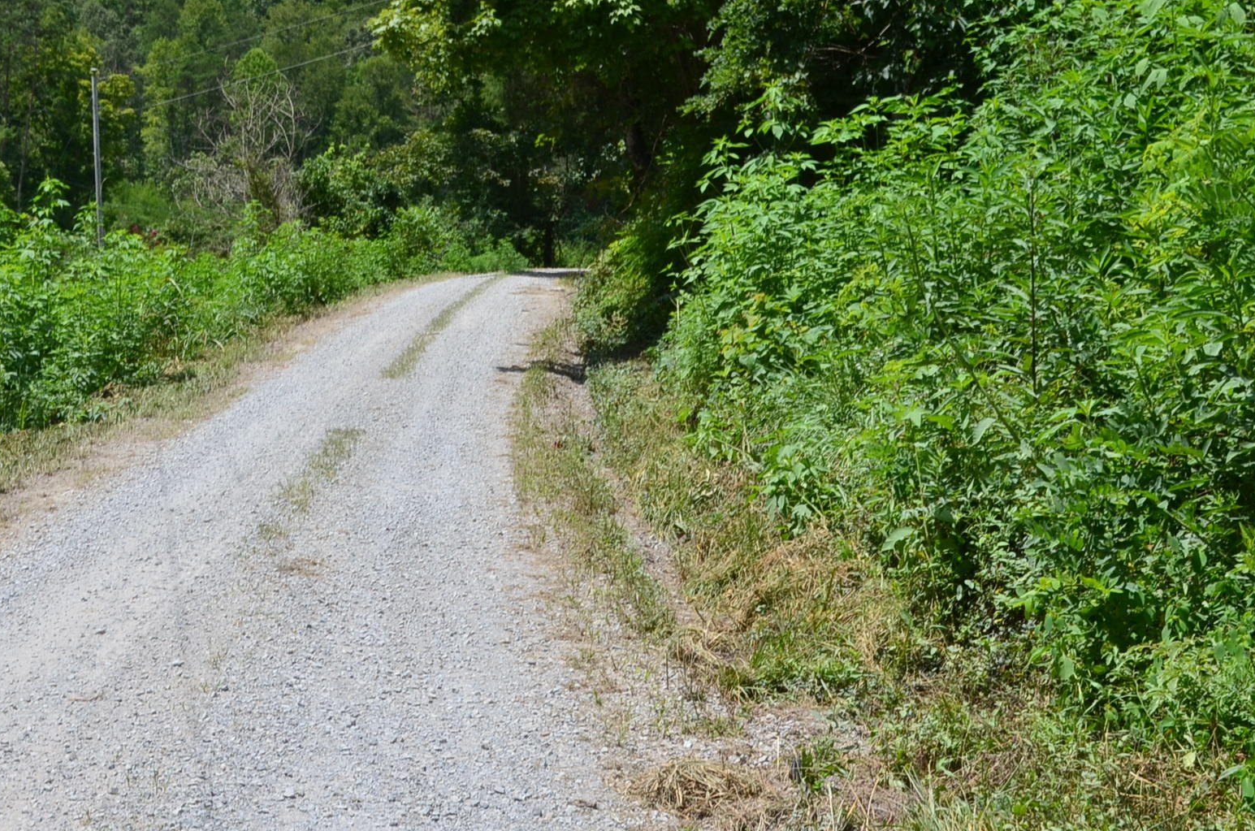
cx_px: 435
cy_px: 402
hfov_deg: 30.0
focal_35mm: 67
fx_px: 2331
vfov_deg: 20.2
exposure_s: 1/250
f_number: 10
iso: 200
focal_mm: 28
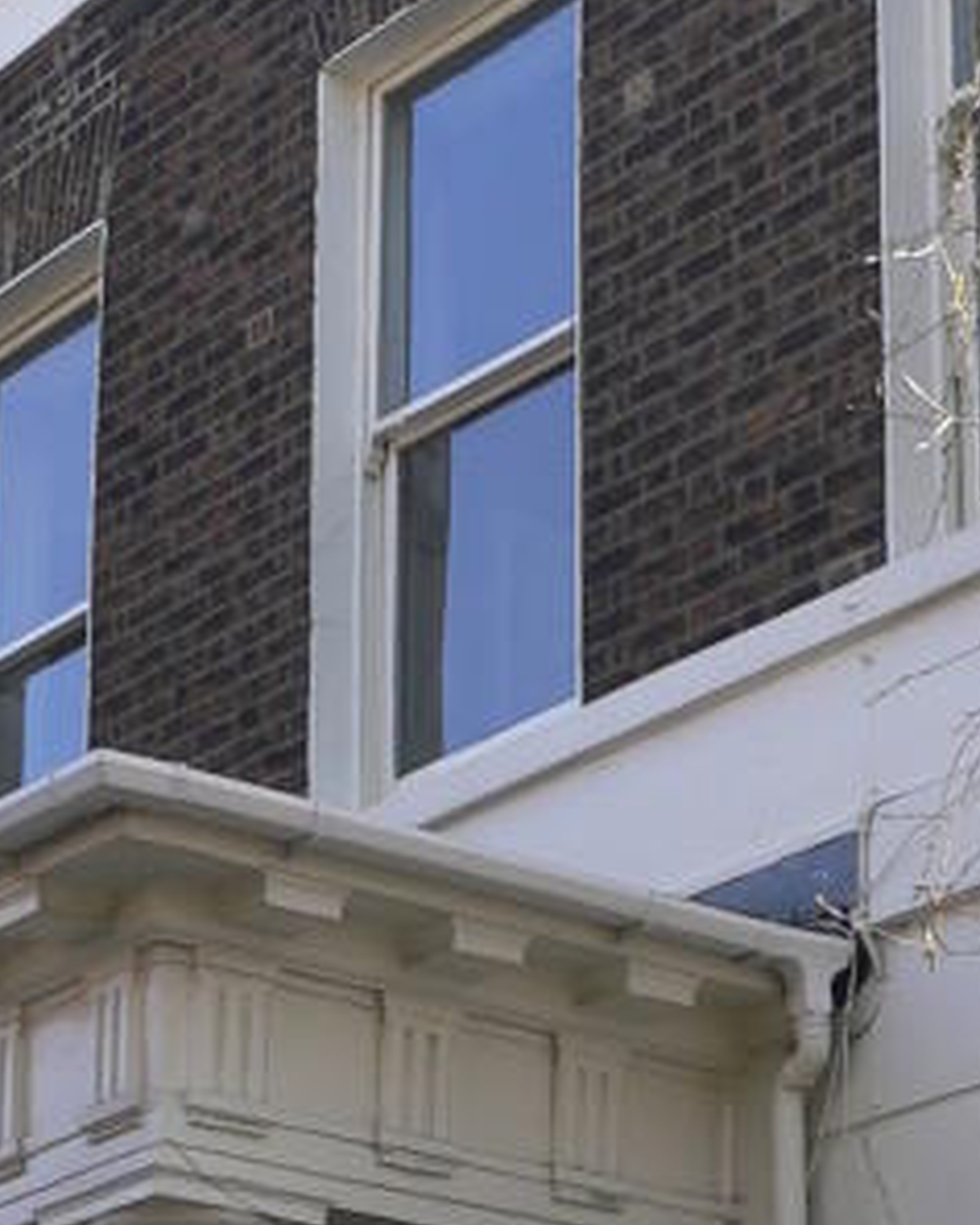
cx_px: 682
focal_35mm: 118
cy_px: 1138
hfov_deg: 13.0
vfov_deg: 16.1
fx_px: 4276
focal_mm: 5.8
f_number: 5.6
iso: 64
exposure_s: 1/80
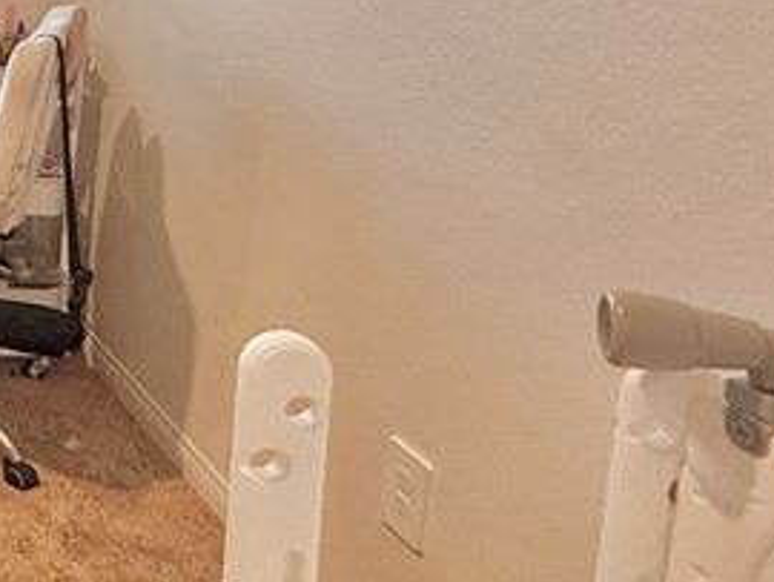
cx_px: -470
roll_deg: +0.8
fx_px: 1186
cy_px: -34
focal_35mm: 53
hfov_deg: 24.7
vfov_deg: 25.8
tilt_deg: -8.5
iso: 200
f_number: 2.2
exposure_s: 1/60
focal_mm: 2.22
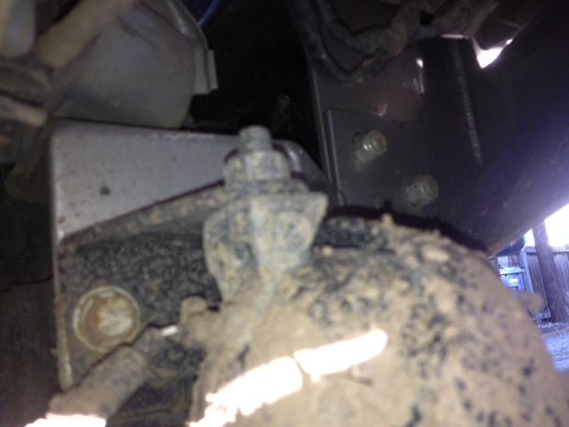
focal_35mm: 36
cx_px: 279
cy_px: 219
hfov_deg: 51.3
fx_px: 592
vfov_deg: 39.7
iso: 64
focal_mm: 4.28
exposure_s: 1/53
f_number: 2.4
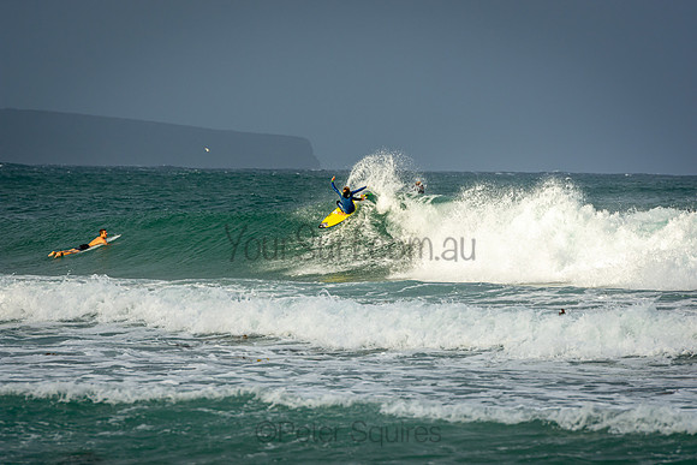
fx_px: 5809
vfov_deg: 4.6
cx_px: 348
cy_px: 232
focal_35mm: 300
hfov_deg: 6.9
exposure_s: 1/640
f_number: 5.6
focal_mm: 200
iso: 200
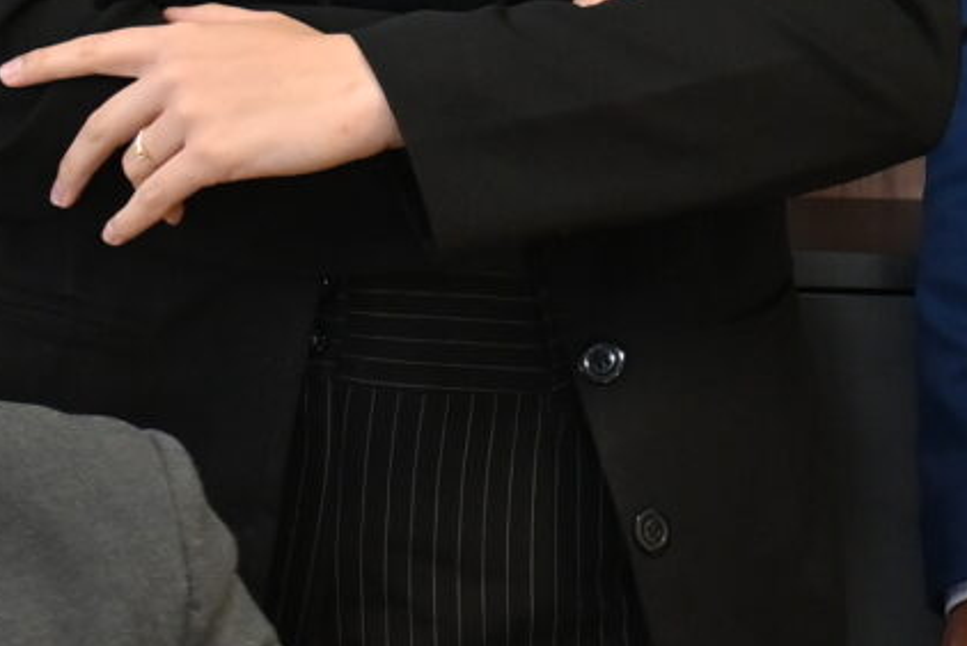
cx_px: 1927
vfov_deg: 4.6
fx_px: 8064
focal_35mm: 300
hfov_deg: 6.7
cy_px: 278
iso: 640
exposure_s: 1/60
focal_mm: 33
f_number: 3.2
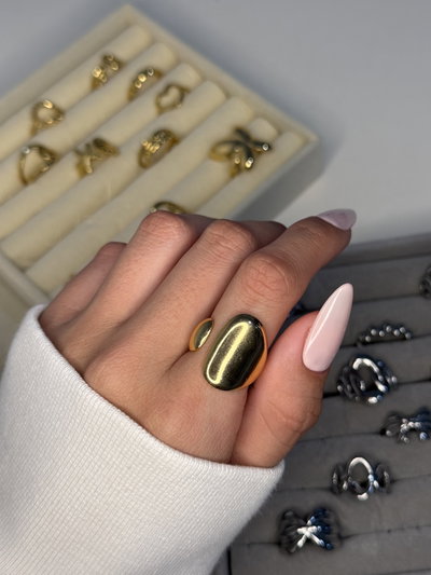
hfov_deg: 30.3
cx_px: 216
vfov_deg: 39.6
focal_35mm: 48
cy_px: 288
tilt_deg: -60.0
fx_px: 797
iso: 80
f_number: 1.78
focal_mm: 6.76
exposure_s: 1/98
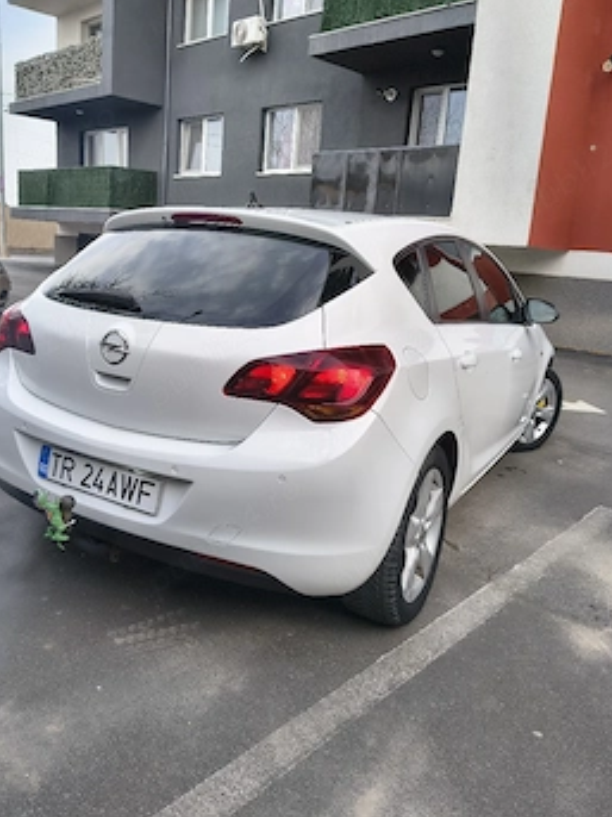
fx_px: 660
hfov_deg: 49.6
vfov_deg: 63.4
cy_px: 379
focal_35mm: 28
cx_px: 271
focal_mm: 5.56
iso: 100
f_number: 1.8
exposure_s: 1/357
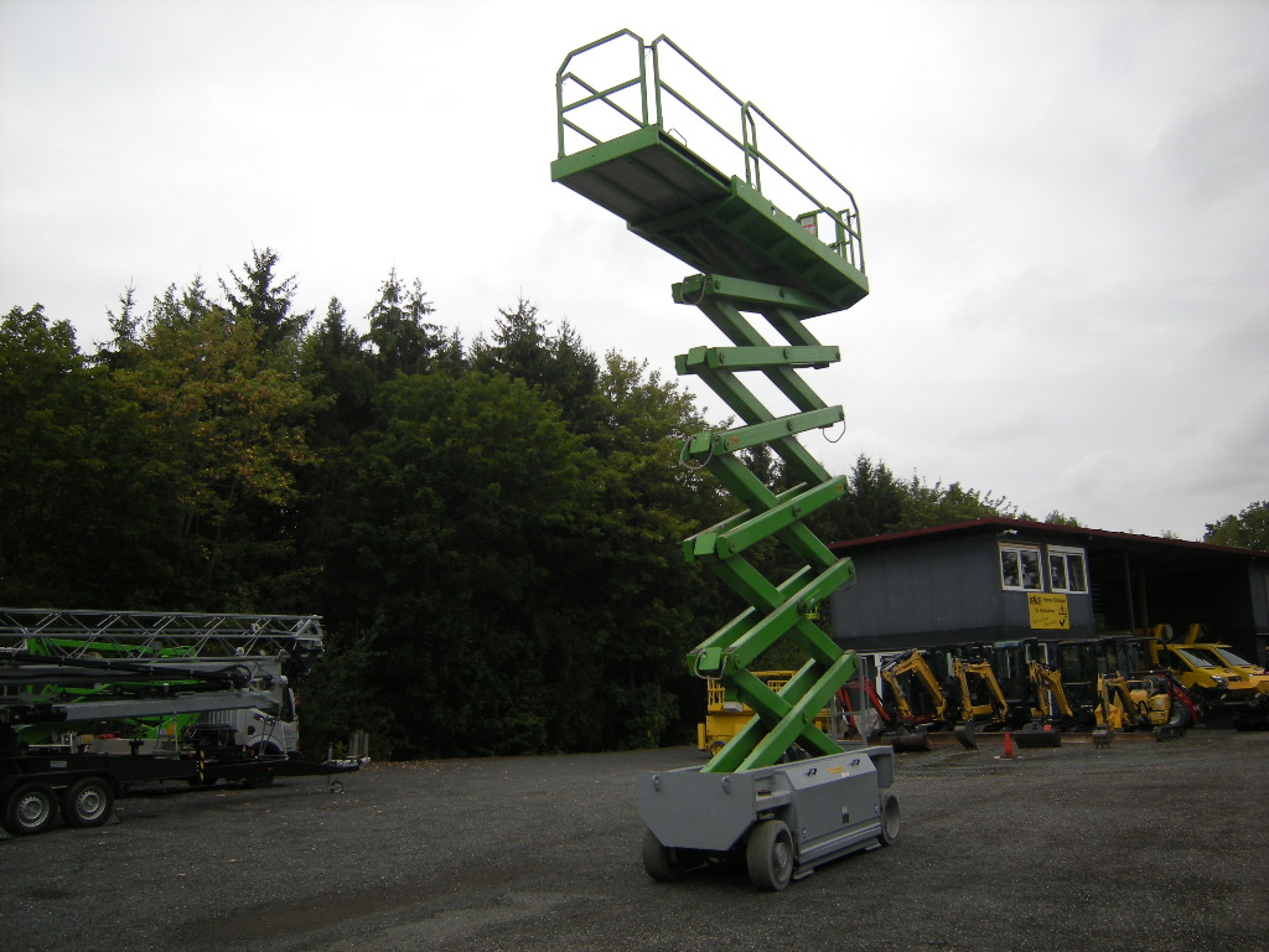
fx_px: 1026
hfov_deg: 63.4
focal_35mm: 28
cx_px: 634
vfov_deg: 49.7
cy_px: 476
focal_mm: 4.7
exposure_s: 1/136
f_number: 5.6
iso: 64
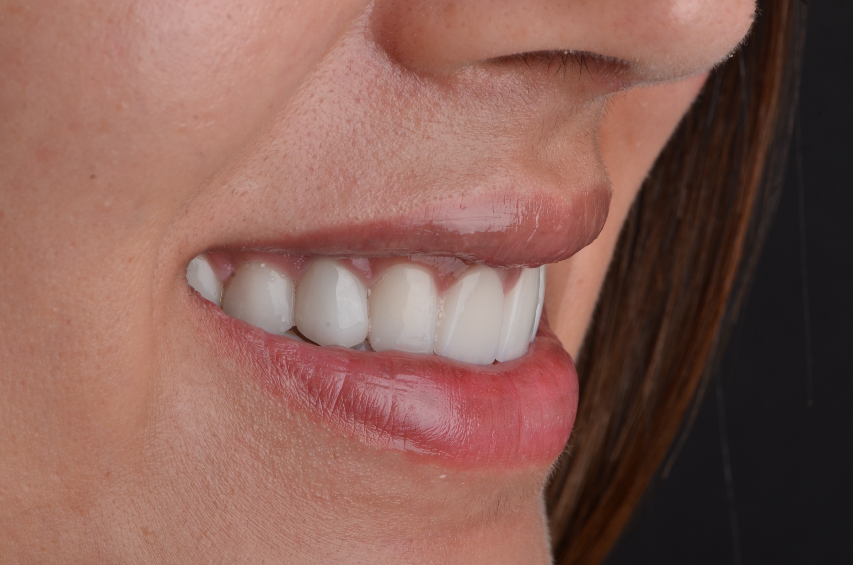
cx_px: 426
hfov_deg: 13.1
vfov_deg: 8.7
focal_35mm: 158
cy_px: 282
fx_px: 3724
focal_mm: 105
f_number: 25
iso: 200
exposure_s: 1/200
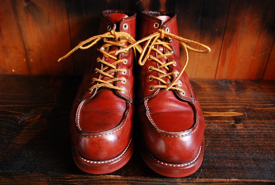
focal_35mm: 33
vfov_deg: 40.1
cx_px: 138
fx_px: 253
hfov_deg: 57.1
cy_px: 92
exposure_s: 1/25
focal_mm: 22
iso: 1000
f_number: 3.8
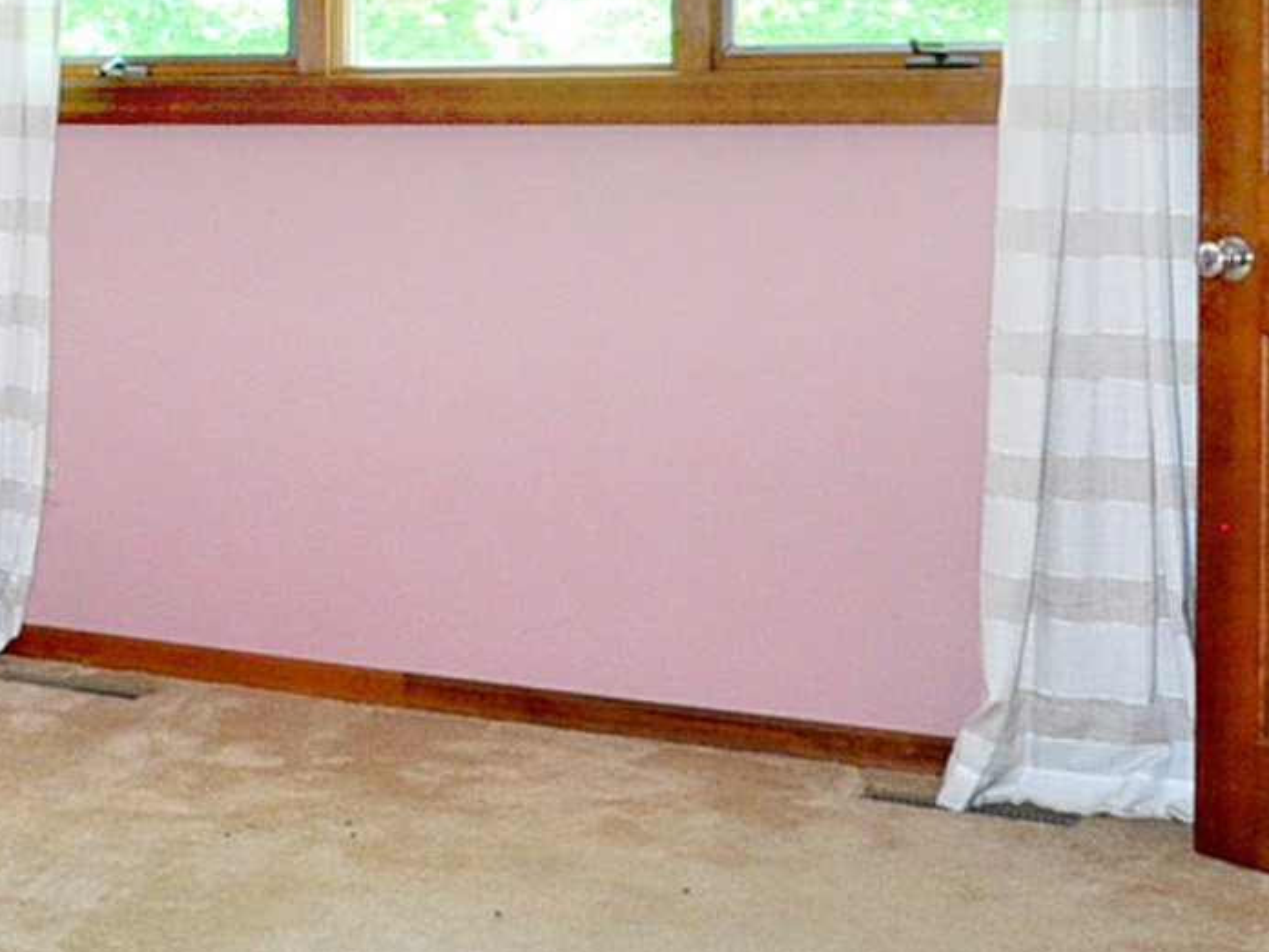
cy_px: 122
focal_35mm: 60
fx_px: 2200
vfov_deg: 23.8
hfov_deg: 29.4
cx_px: -82
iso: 320
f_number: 4
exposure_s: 1/40
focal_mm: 10
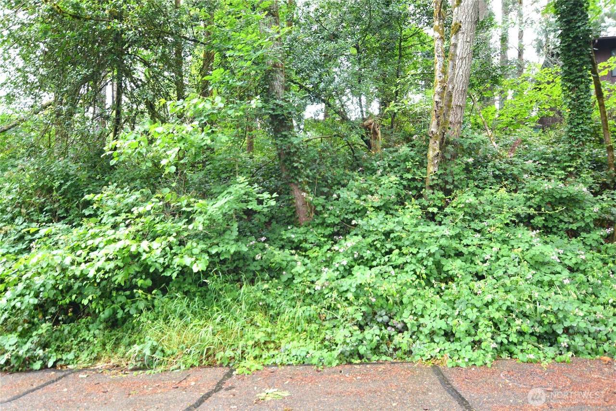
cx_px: 308
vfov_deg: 53.2
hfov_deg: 73.7
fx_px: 411
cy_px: 206
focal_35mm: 24
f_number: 4
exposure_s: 1/60
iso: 320
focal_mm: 16
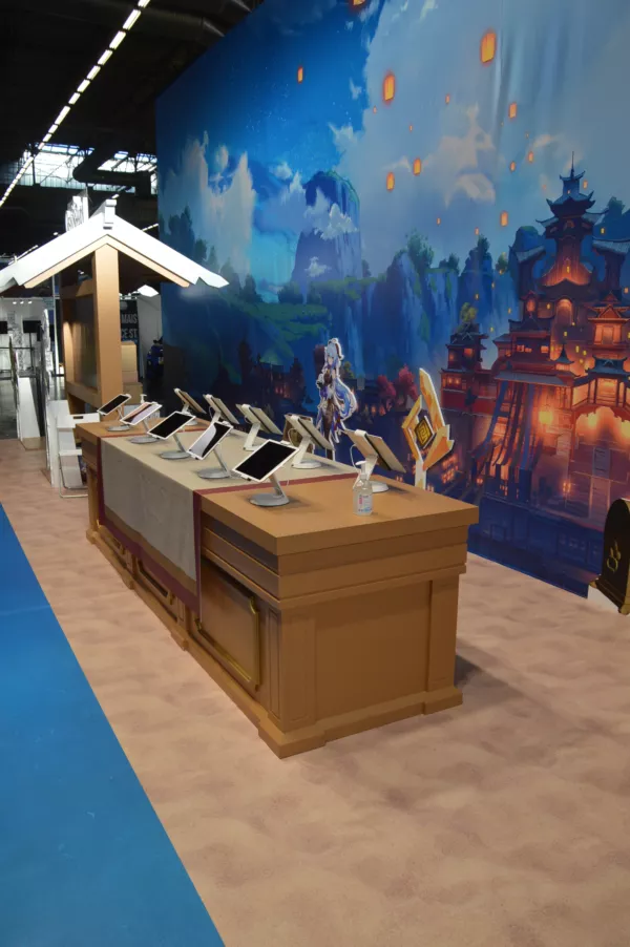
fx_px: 710
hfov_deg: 47.9
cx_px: 315
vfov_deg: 67.4
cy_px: 474
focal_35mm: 27
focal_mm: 18
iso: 360
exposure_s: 1/125
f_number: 5.6
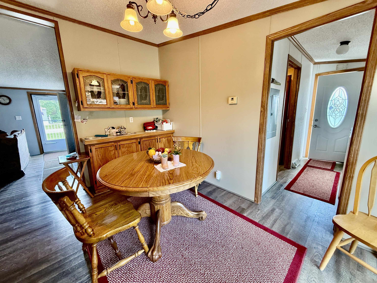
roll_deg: +1.5
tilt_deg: -11.0
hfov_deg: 102.1
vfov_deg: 85.7
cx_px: 188
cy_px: 142
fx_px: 152
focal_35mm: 14
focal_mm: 2.22
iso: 320
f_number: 2.2
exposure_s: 1/60
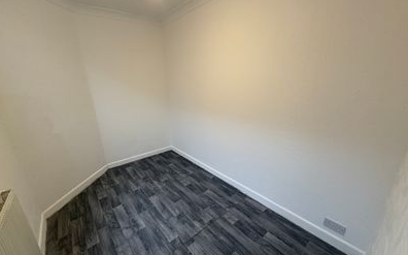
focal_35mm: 15
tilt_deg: -17.8
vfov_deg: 74.6
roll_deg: +1.9
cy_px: 135
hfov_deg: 101.5
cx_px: 203
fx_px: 167
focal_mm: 2.22
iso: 200
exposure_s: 1/100
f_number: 2.2
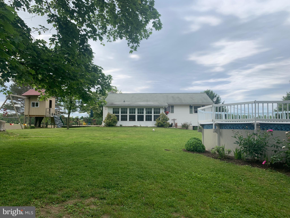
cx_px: 145
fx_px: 218
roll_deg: -0.6
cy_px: 109
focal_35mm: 26
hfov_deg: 67.3
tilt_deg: +6.3
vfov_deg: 53.1
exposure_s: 1/1916
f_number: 1.8
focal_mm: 4.25
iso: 25
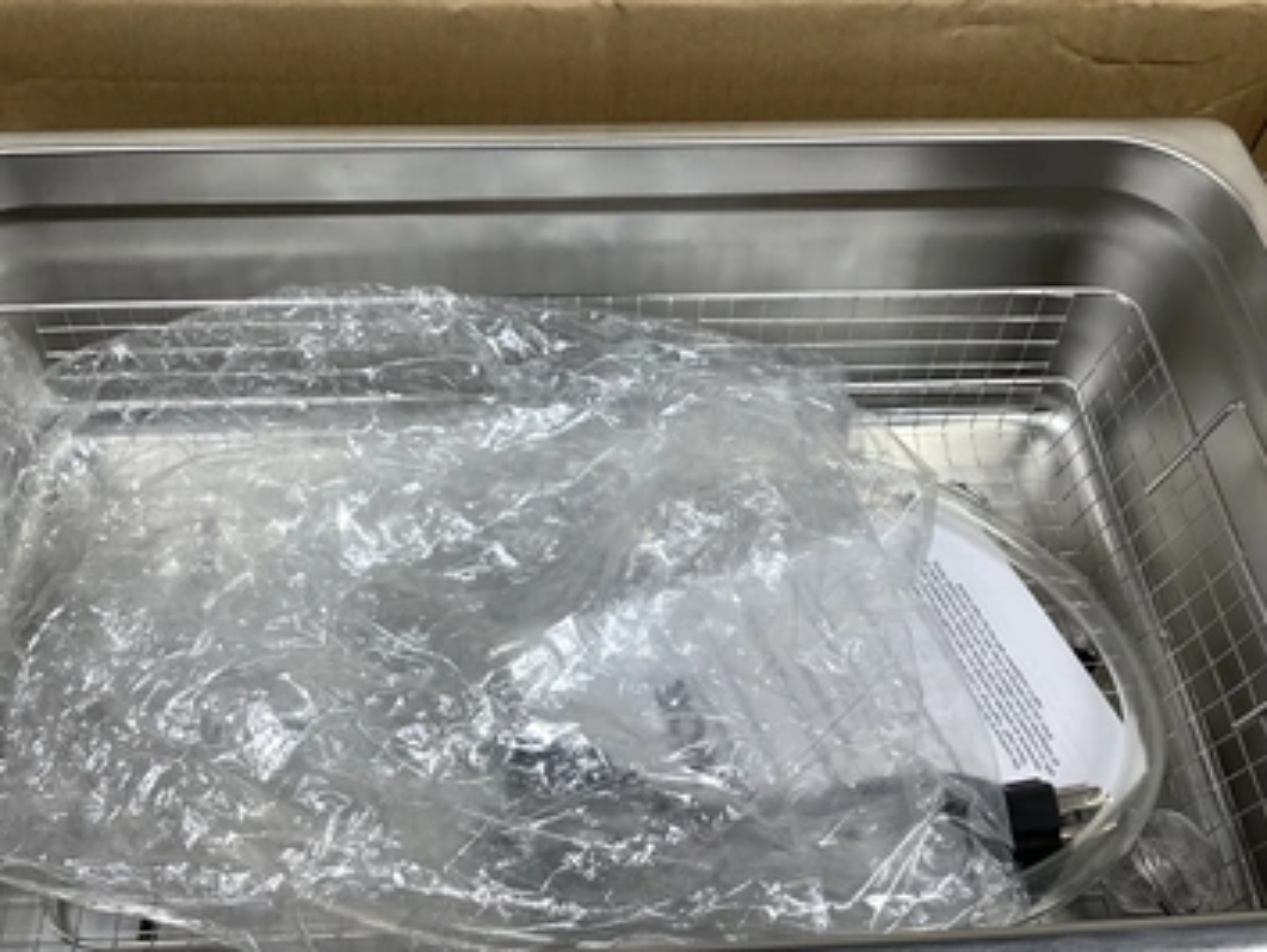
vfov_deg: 40.7
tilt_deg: -54.1
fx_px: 1282
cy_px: 451
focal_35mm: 35
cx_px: 601
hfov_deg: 52.6
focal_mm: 3.3
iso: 50
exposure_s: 1/120
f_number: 2.4
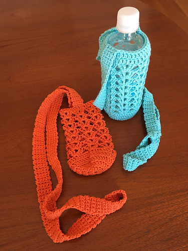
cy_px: 126
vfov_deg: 61.7
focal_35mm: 29
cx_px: 94
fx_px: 210
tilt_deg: -54.6
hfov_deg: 48.2
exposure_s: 1/33
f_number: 2.2
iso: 32
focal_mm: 4.15
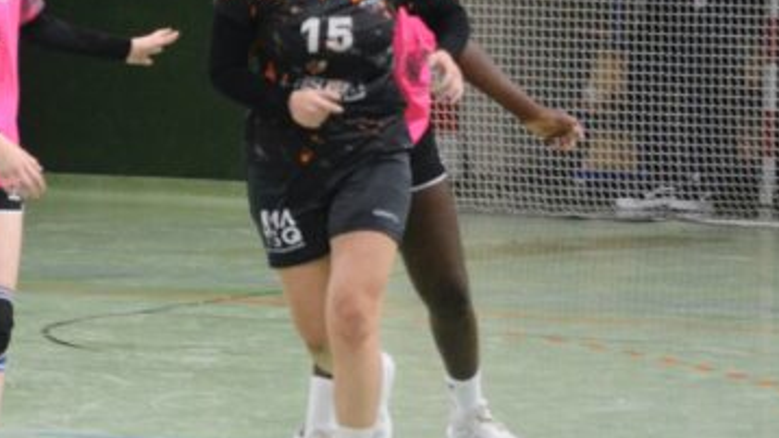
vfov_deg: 4.4
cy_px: 115
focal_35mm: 278
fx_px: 5740
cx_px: -205
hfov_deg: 7.7
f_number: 4.2
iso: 1600
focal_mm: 62
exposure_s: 1/250
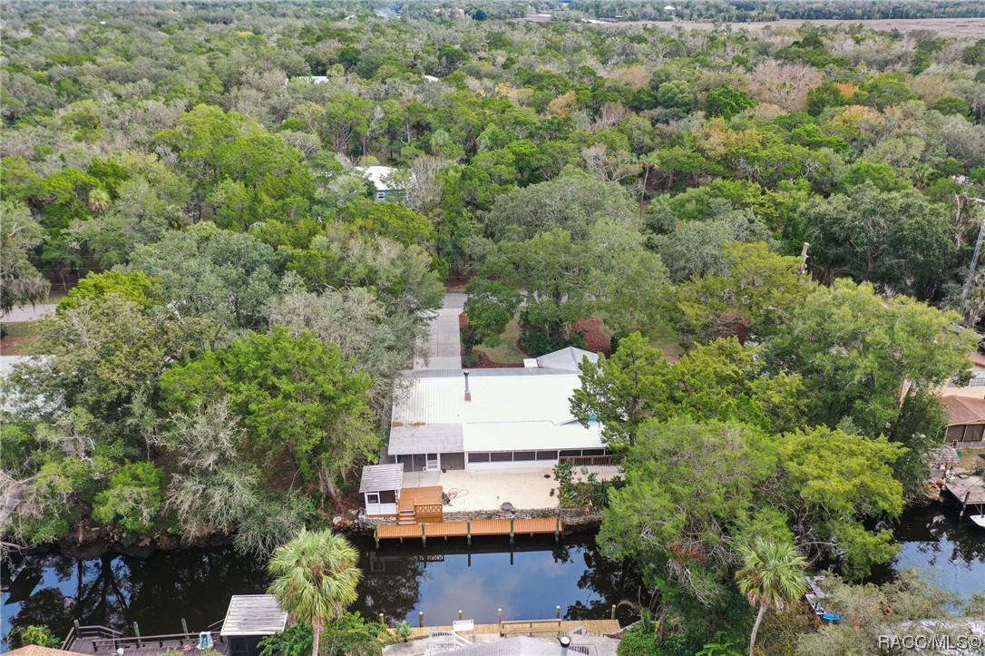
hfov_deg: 65.5
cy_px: 328
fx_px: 766
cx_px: 492
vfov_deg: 46.4
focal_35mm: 28
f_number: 4
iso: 100
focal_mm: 10.26
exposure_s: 1/120
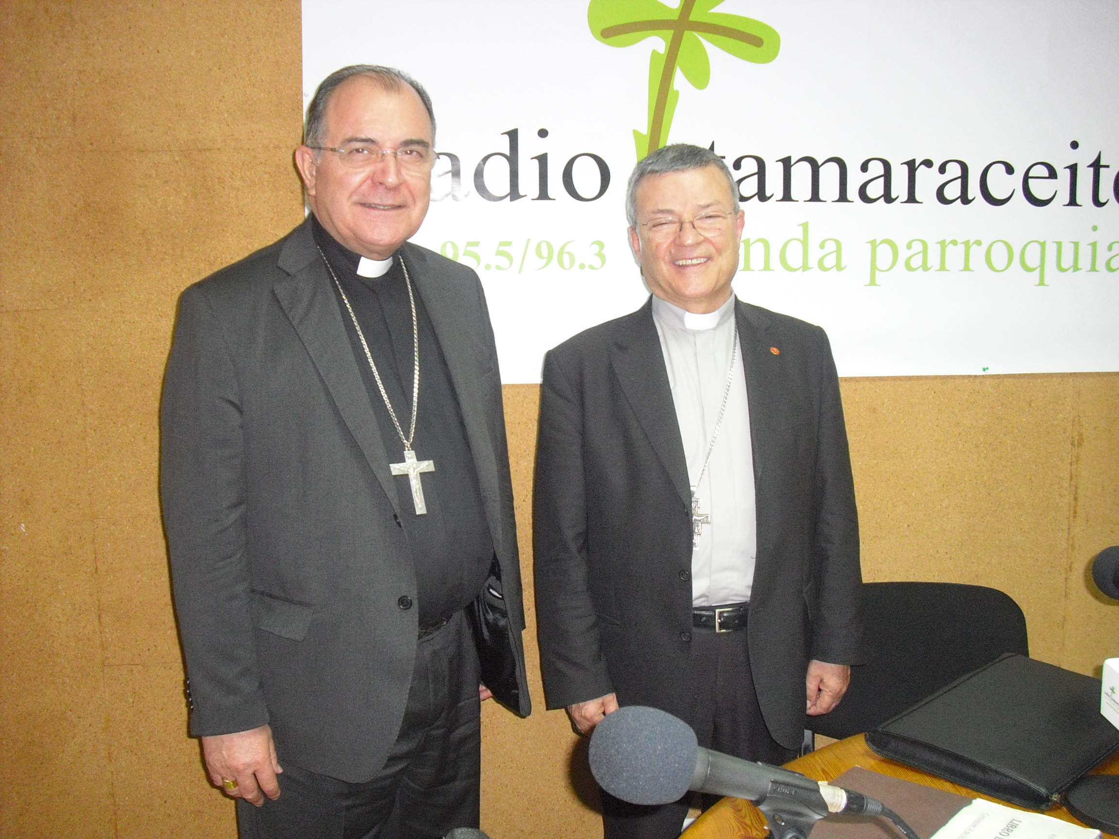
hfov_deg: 49.0
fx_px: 1228
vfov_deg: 37.7
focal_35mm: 38
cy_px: 420
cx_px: 560
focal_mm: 6.2
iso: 400
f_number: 2.8
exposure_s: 1/60
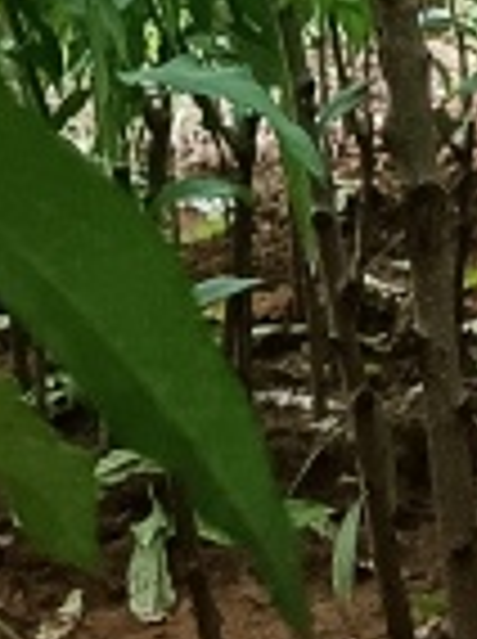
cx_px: 1404
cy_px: 7
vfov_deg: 10.5
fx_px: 3465
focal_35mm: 188
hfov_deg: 7.1
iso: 1917
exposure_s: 1/100
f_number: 1.8
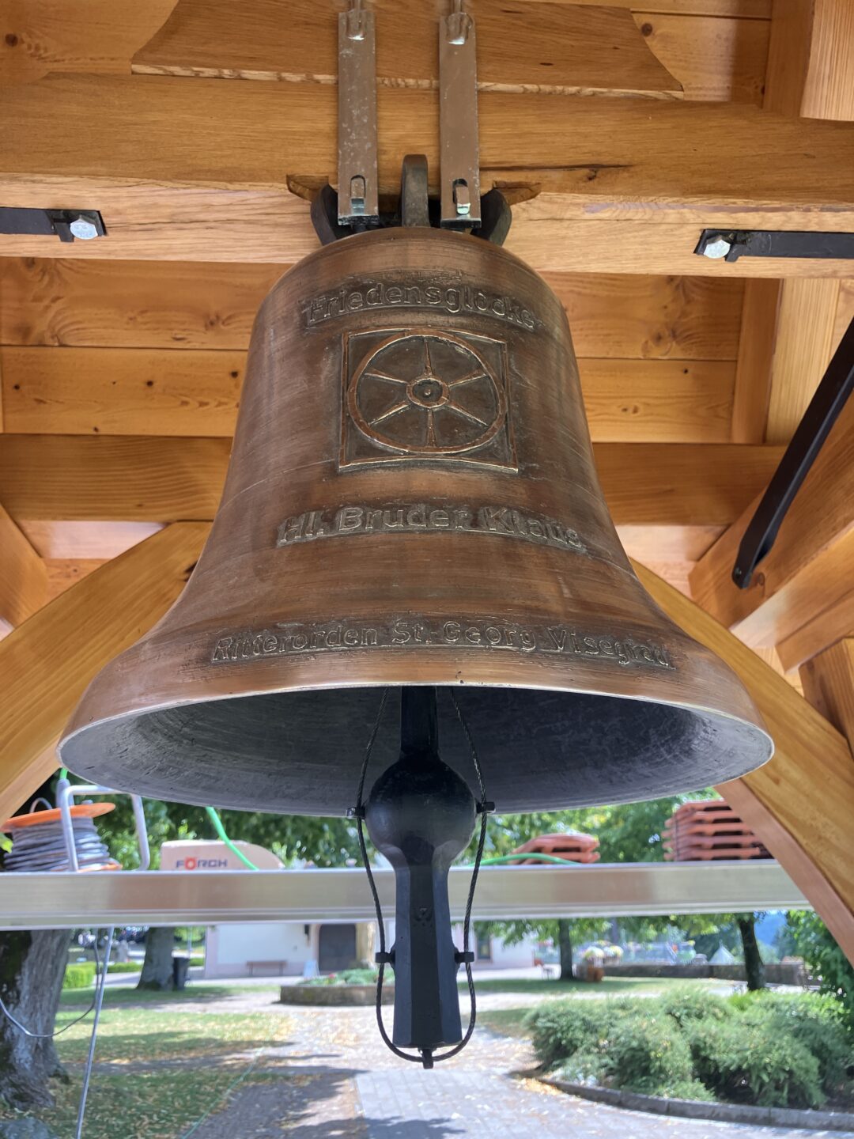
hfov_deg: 49.7
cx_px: 427
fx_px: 921
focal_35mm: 28
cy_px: 570
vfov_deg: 63.4
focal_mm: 3.99
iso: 32
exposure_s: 1/165
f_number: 1.8
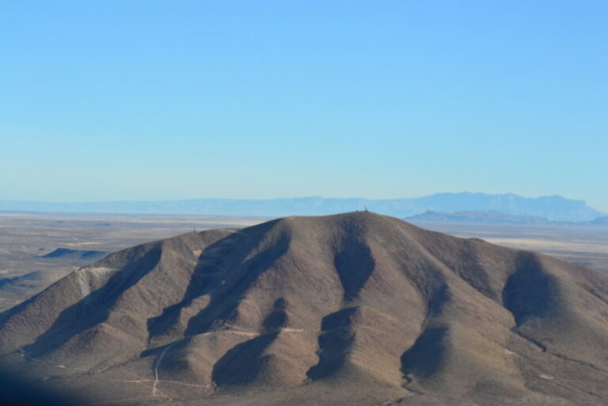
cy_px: 203
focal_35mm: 117
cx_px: 304
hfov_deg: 17.5
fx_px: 1976
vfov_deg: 11.7
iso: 400
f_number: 10
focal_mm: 78
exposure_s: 1/320
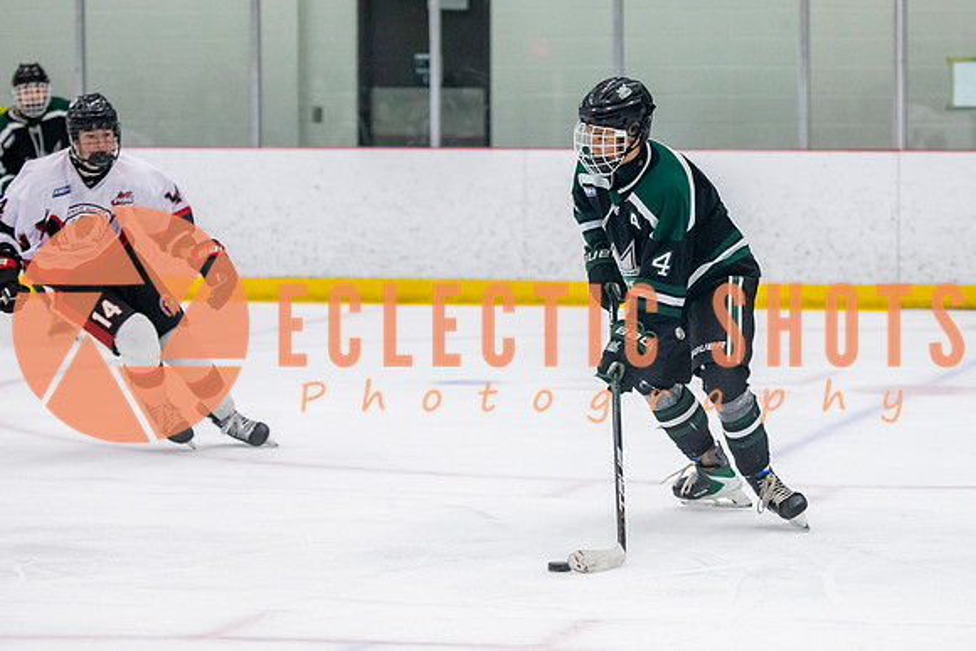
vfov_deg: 8.8
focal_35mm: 157
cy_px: 313
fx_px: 4251
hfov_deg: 13.1
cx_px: 624
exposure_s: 1/640
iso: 3200
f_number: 3.2
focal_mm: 98
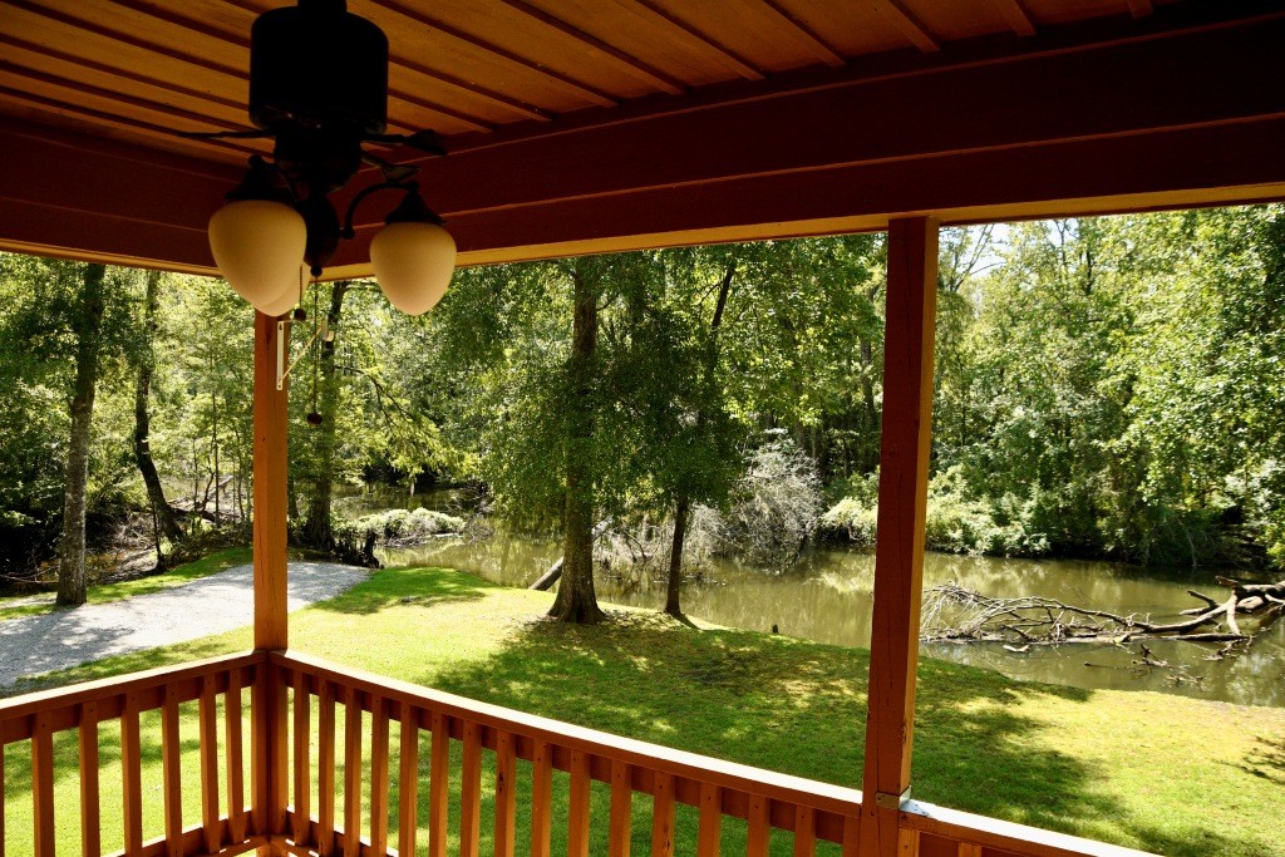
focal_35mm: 27
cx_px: 642
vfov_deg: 47.9
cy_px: 428
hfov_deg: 67.4
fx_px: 964
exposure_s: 1/1250
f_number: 6.3
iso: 1000
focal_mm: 18
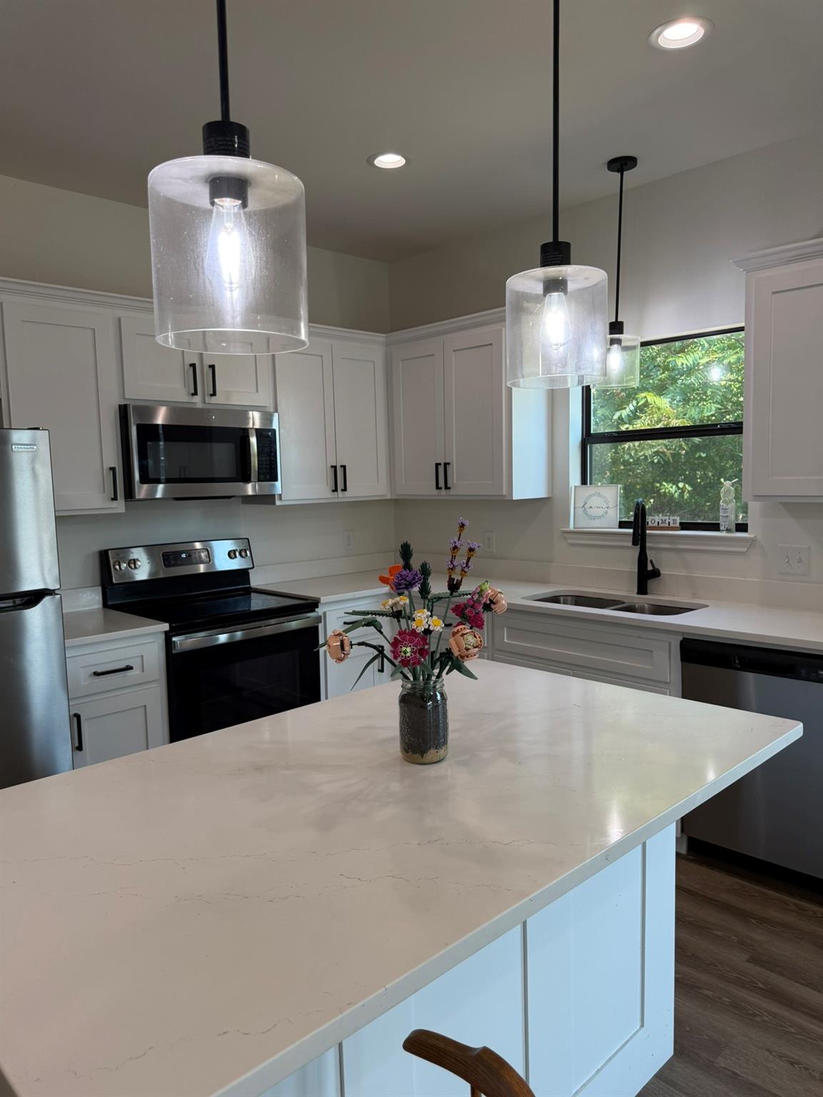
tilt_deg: -5.7
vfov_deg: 71.6
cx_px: 412
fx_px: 761
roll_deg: +1.5
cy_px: 548
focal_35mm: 24
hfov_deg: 56.8
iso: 125
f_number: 1.78
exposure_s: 1/239
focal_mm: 6.76
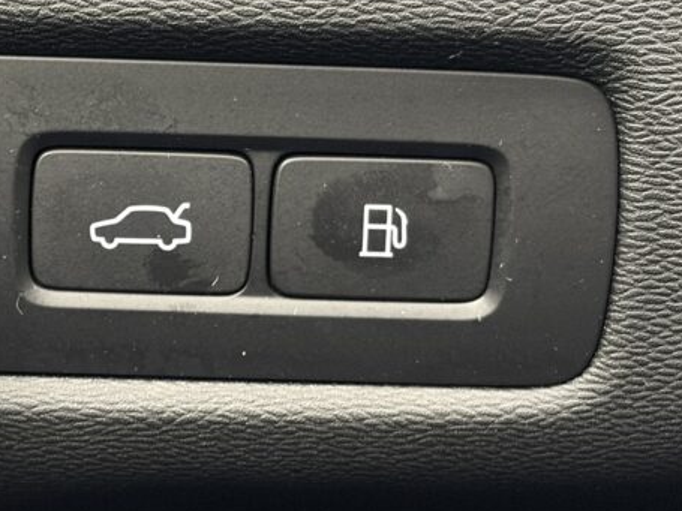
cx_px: 162
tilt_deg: -20.6
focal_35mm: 117
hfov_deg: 16.7
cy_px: 267
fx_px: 2305
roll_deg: +1.2
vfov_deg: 12.7
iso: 400
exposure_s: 1/20
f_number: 1.6
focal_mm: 5.96
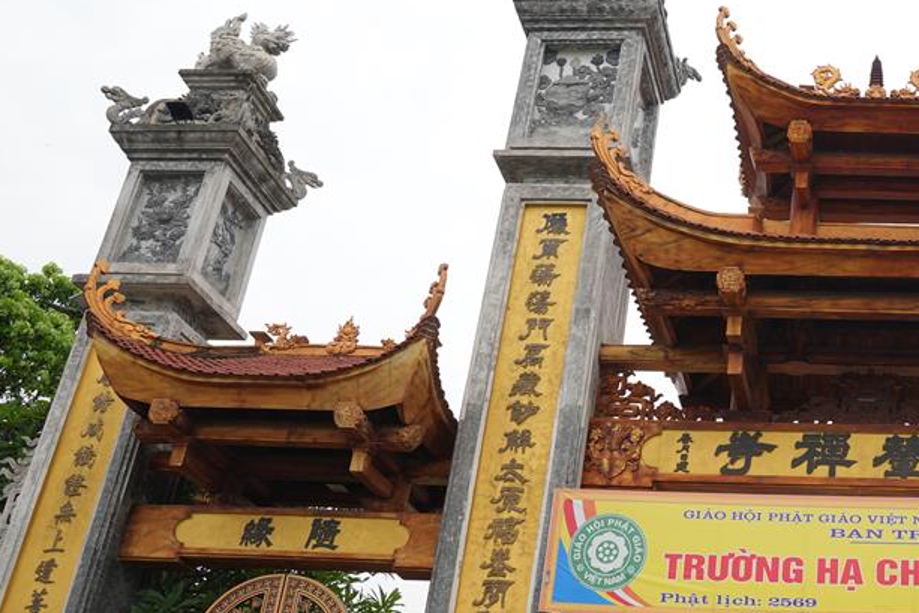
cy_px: 376
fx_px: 1200
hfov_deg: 38.2
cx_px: 873
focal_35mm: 47
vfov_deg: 28.6
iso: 100
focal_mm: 24
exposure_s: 1/125
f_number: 7.1
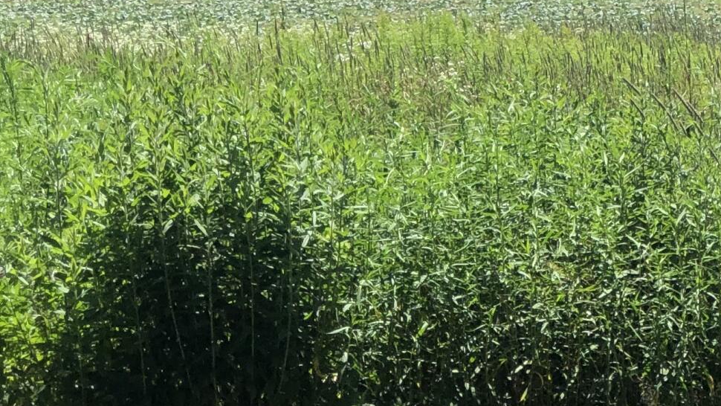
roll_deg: +2.1
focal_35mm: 192
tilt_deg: +1.2
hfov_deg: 11.0
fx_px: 3671
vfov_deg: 6.2
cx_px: 841
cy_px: -207
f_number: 2.8
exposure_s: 1/906
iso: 20
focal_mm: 6.6
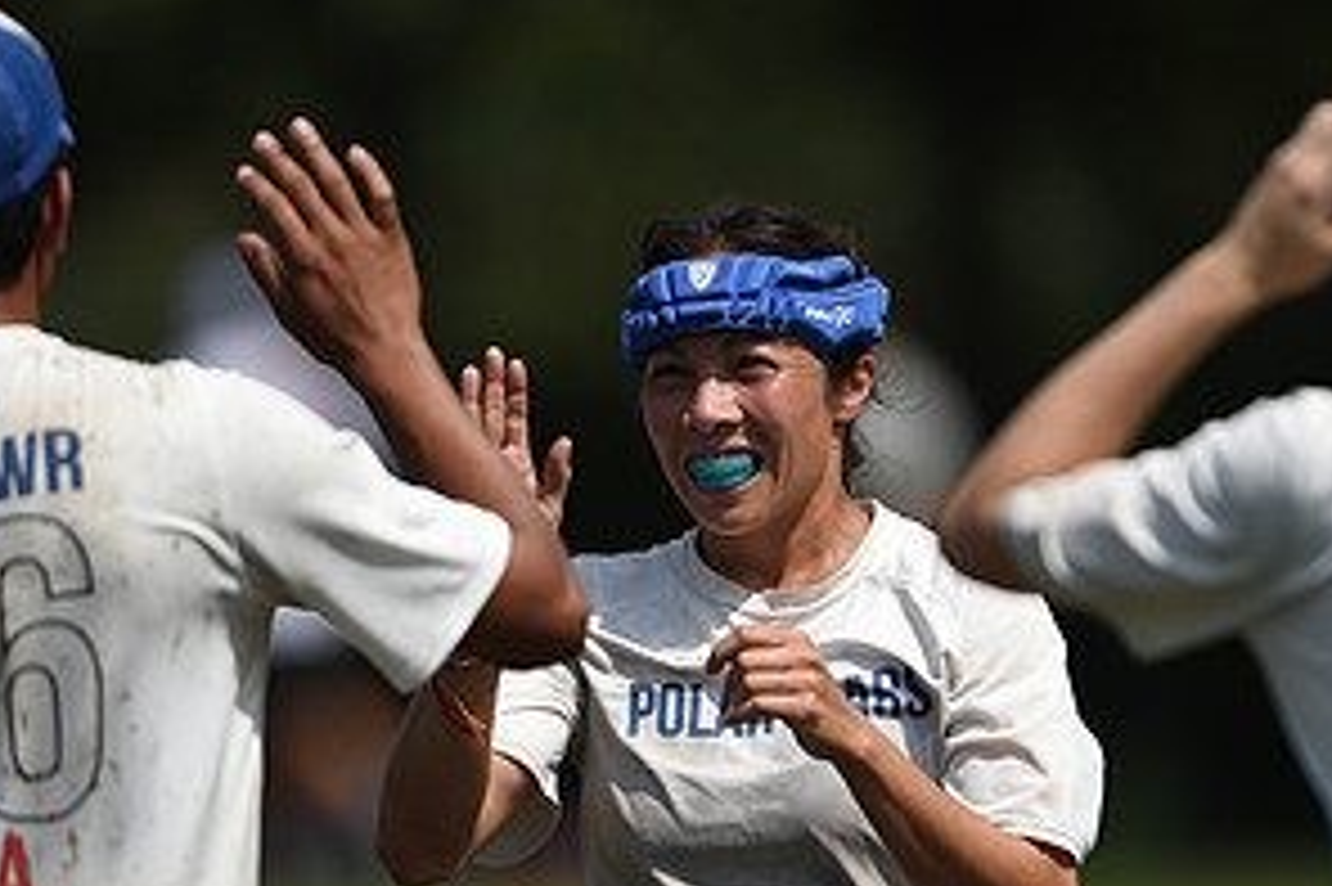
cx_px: 666
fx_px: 28991
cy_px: 711
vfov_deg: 1.8
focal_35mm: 784
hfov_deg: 2.6
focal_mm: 400
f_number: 2.8
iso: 200
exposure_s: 1/8000
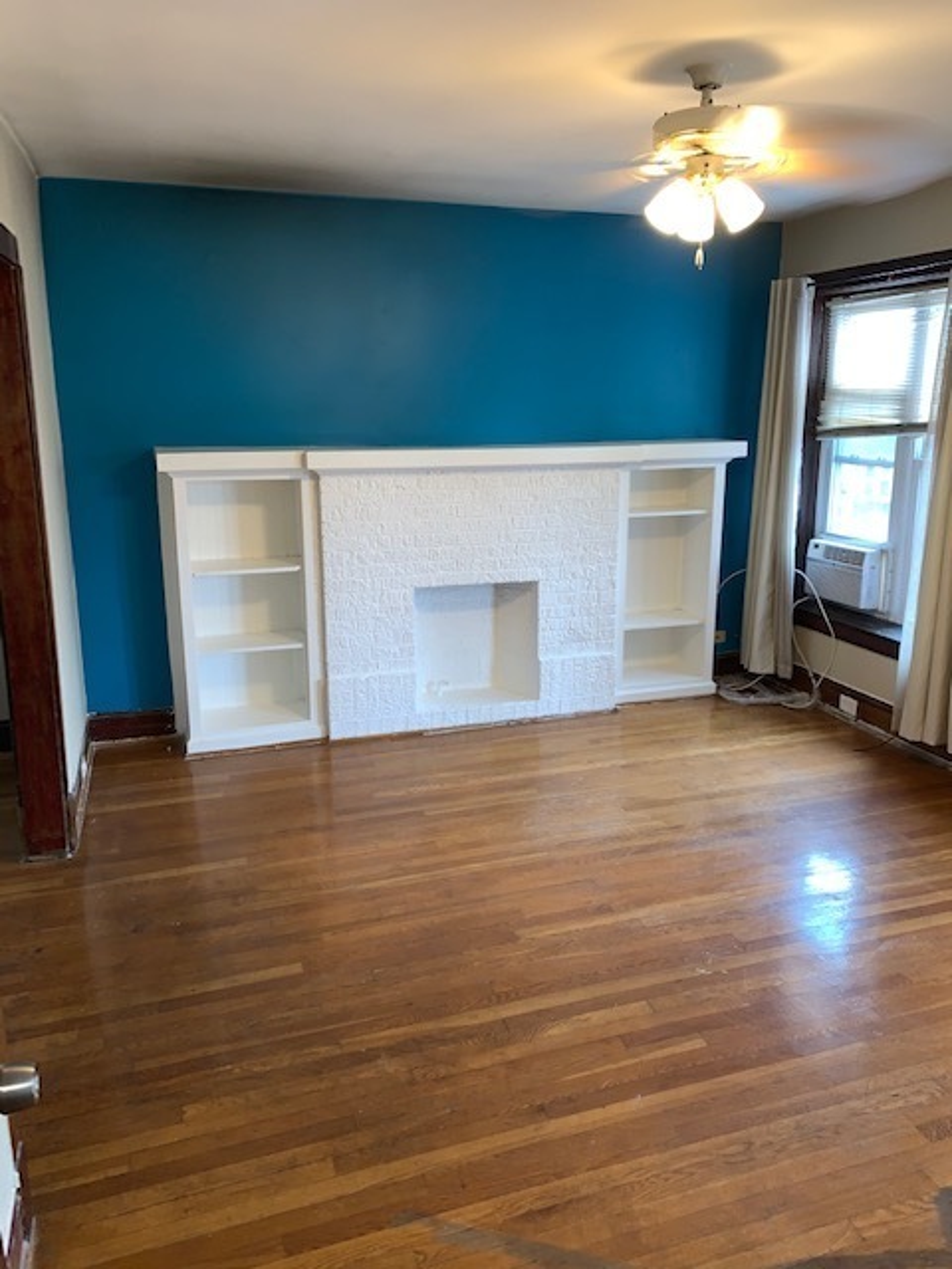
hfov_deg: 53.1
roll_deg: -0.1
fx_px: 953
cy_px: 634
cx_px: 476
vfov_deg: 67.3
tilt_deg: -11.3
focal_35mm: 26
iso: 40
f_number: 1.8
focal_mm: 4.25
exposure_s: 1/15
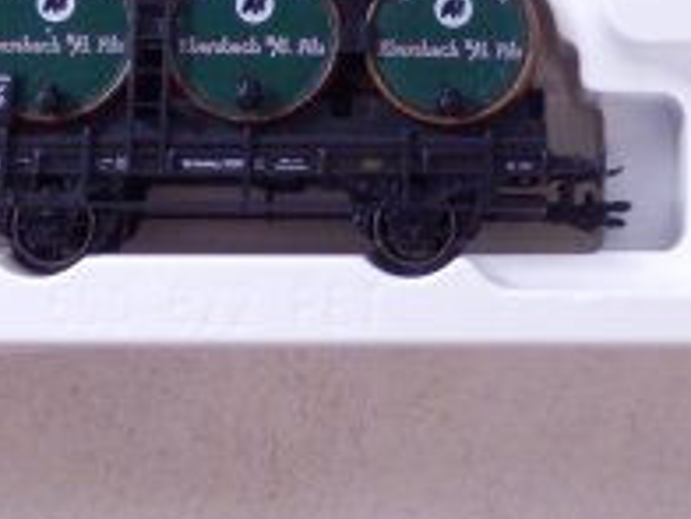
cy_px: -191
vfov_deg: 12.6
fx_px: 2256
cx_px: 532
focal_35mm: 113
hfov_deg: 17.3
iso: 500
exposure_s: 1/160
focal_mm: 6.6
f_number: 3.6
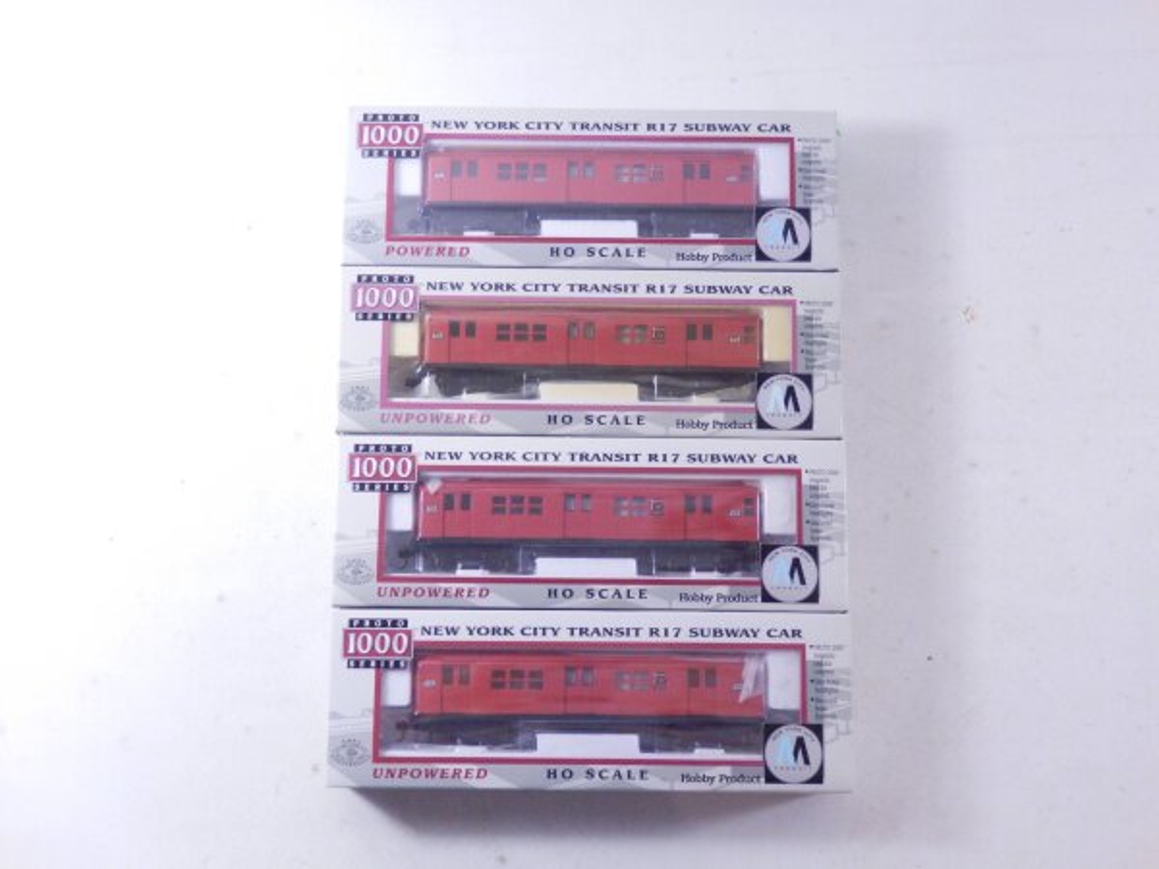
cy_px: 434
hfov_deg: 46.8
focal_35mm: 40
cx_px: 580
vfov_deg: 36.0
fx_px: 1339
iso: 500
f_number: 3.7
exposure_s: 1/160
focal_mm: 7.3
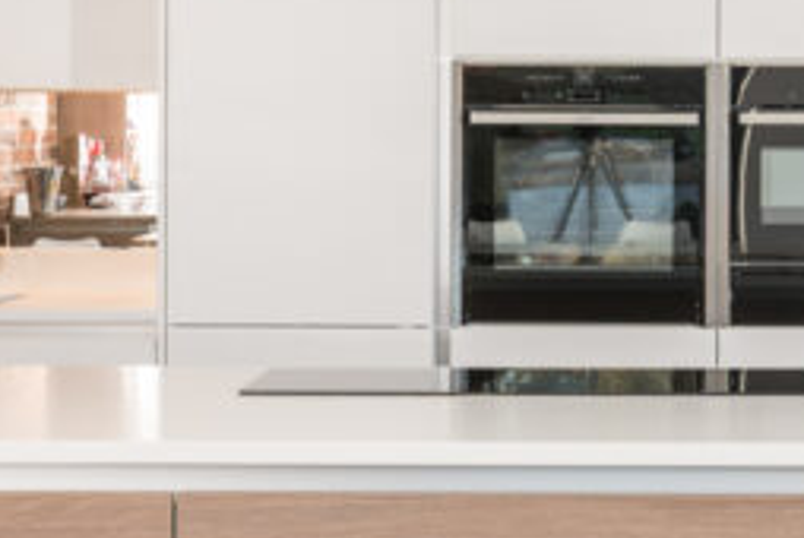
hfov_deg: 22.4
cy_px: 139
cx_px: 573
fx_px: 2012
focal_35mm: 90
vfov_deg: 15.2
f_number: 6.3
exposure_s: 1/30
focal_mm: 22
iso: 200
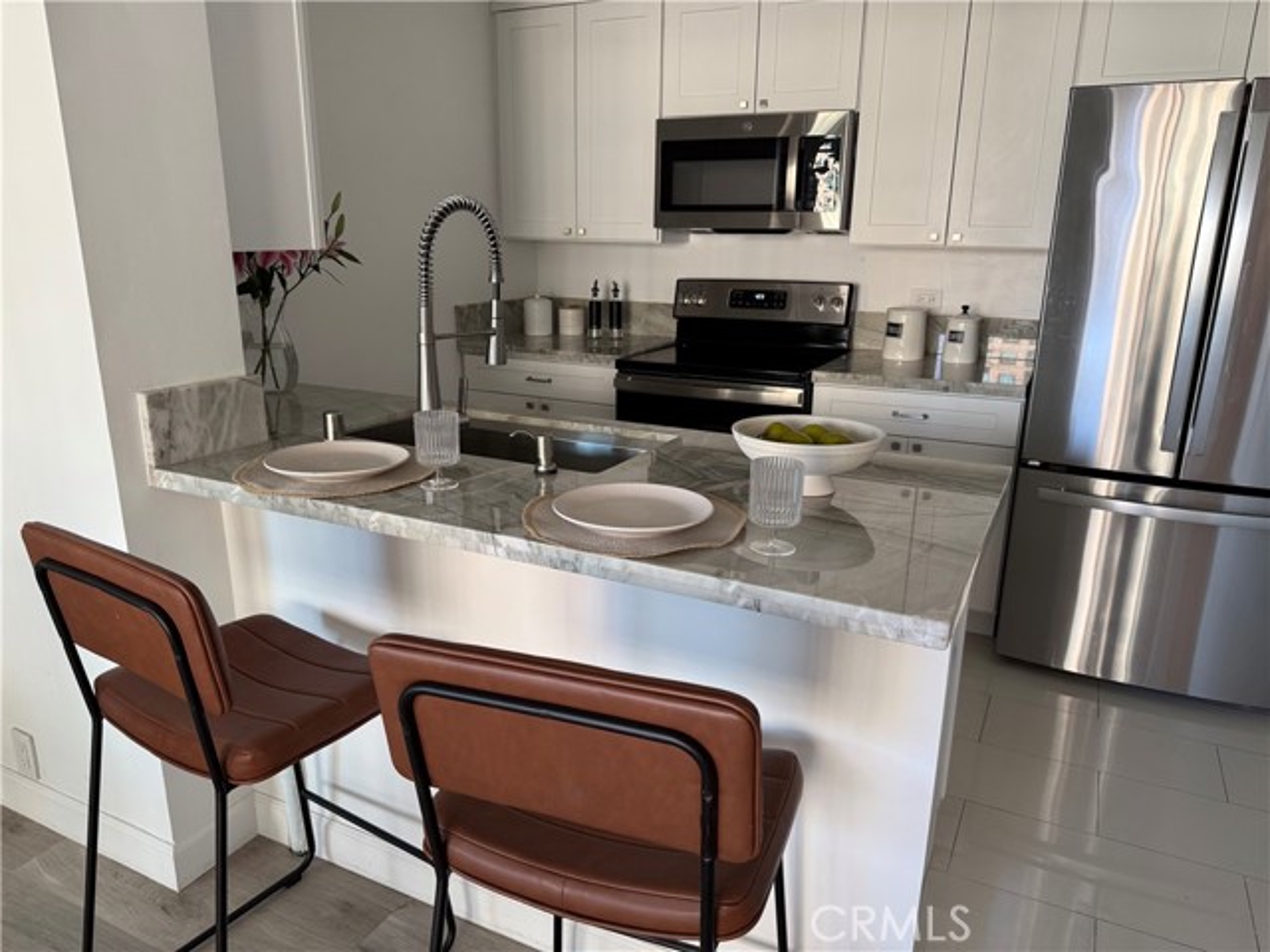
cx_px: 635
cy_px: 476
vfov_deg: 56.8
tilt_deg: -14.9
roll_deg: -1.3
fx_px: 881
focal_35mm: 24
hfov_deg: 71.6
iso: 160
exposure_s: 1/120
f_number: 1.78
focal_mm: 6.76
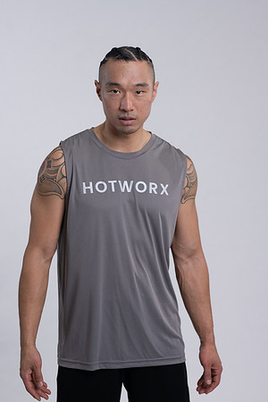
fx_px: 949
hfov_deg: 16.1
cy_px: 201
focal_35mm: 85
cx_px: 134
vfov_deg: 23.9
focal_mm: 85
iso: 125
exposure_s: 1/125
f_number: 4
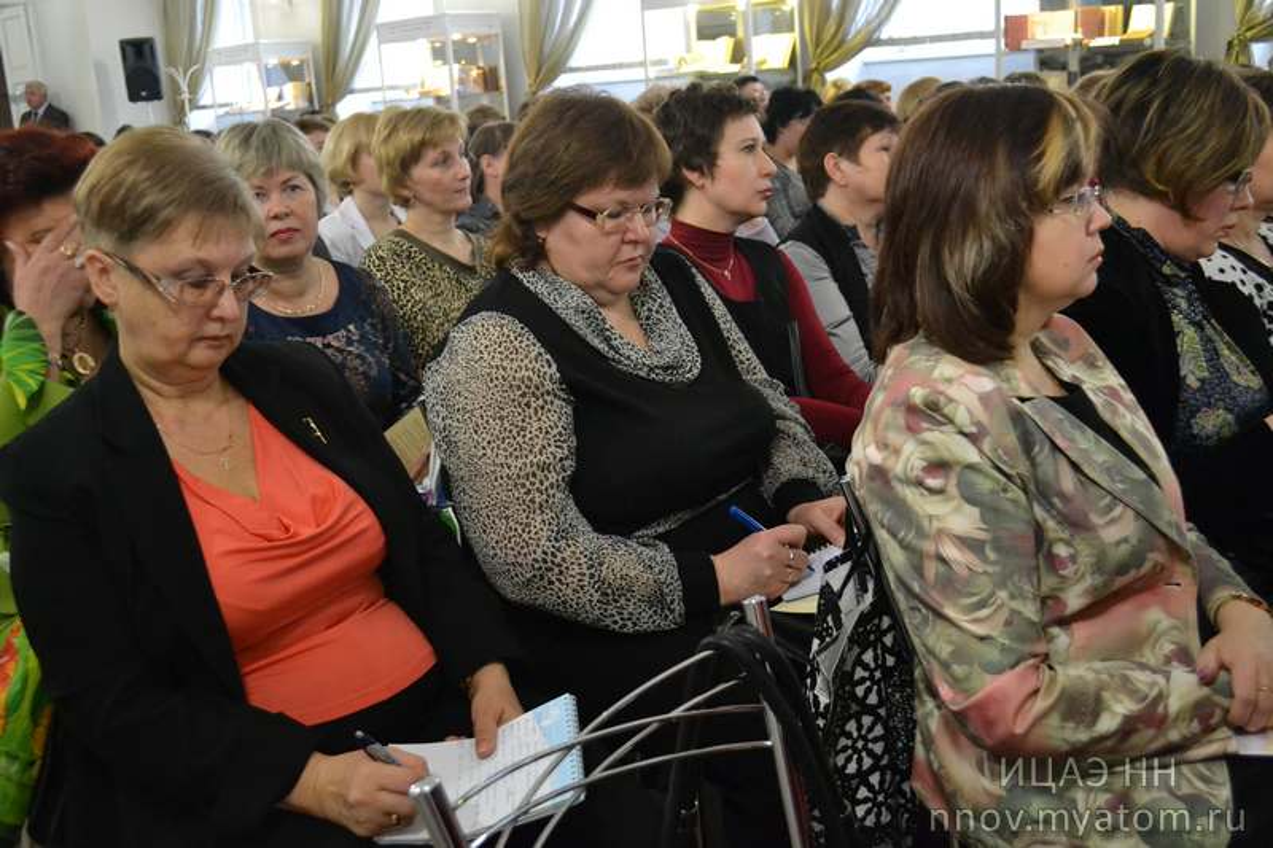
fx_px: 1273
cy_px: 424
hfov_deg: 53.1
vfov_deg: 36.9
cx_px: 636
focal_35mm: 36
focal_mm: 24
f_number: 4
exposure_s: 1/60
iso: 2800
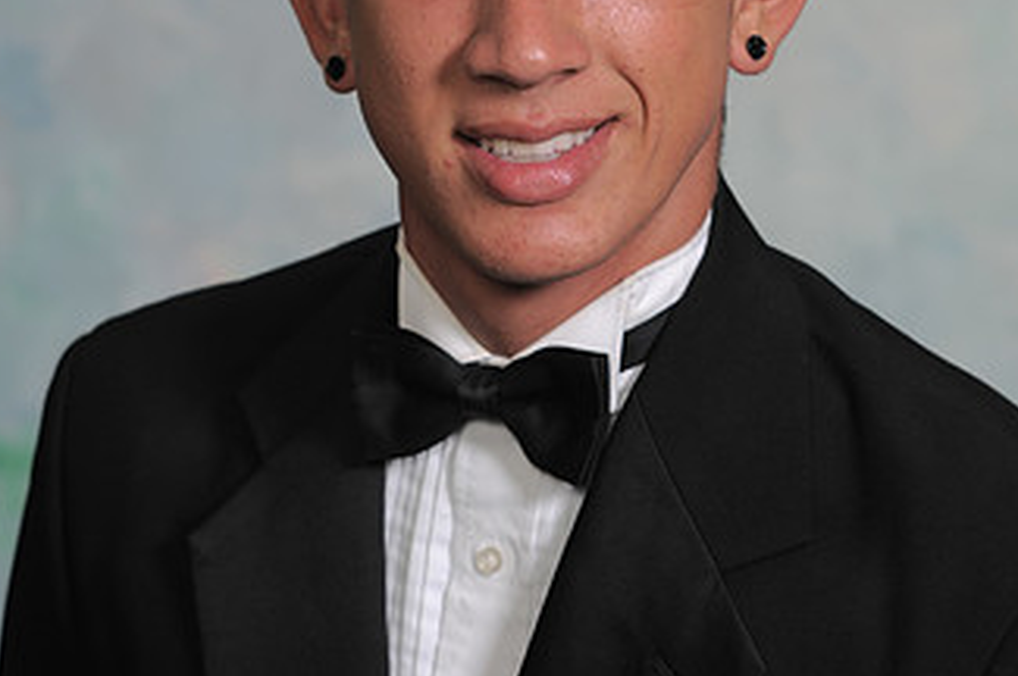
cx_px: 554
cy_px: 216
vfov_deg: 5.7
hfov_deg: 8.6
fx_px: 6808
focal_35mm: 241
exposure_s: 1/125
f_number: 7.1
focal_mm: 135
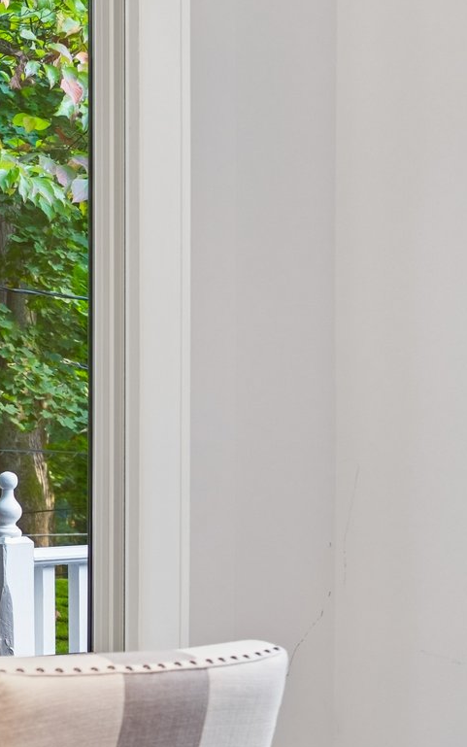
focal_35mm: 95
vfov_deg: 21.8
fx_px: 1933
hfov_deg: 13.2
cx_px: -166
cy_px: 450
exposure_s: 1/140
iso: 640
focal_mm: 23
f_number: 2.8
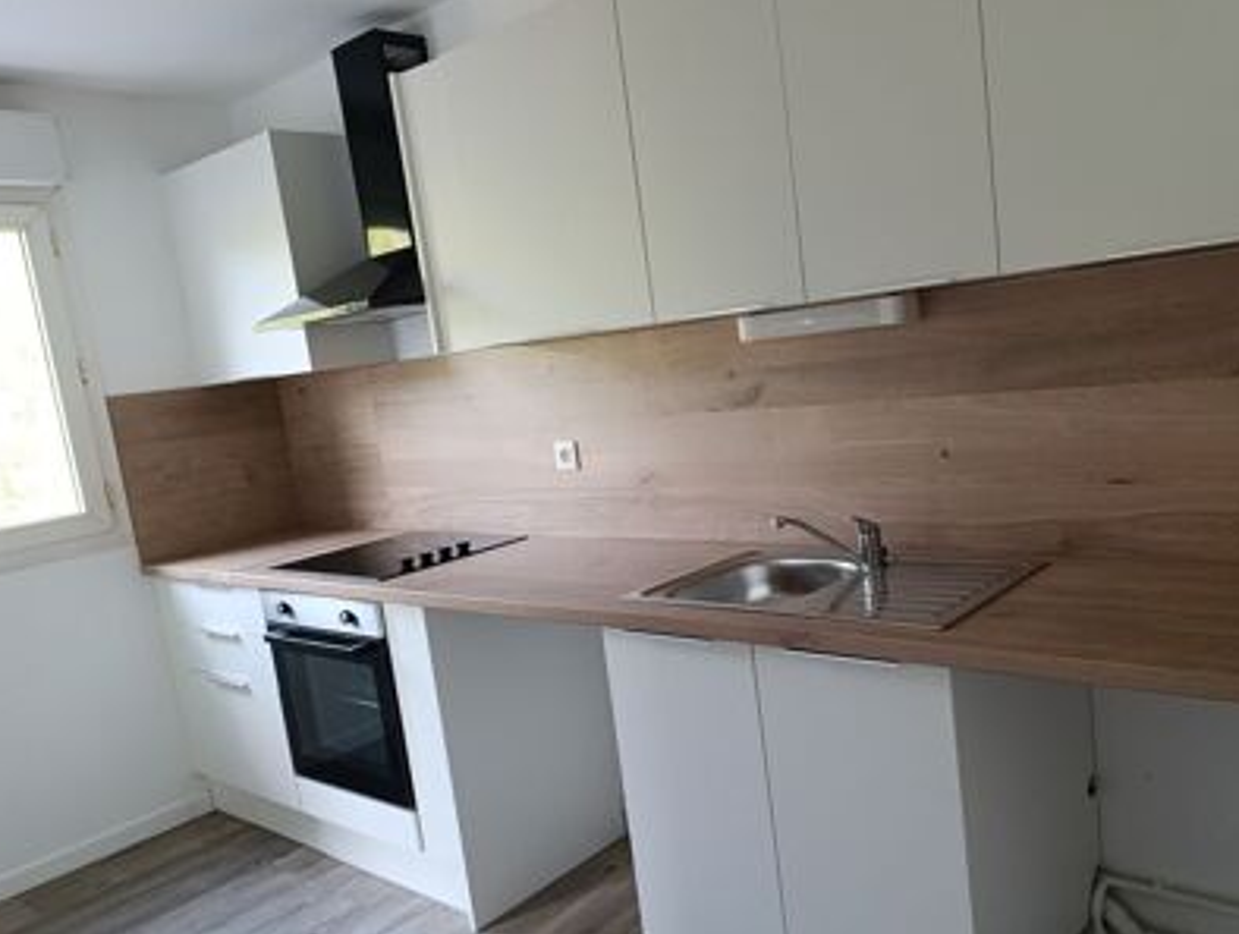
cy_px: 502
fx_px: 1004
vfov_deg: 49.8
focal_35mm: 28
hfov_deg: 63.1
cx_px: 704
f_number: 1.6
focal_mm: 6.14
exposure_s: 1/100
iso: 800
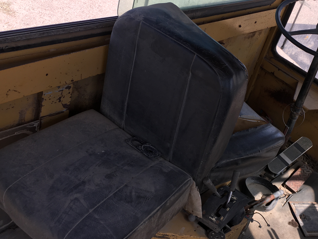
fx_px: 413
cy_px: 123
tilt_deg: -33.0
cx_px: 215
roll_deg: -21.1
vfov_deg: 32.2
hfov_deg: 41.5
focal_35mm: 45
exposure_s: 1/534
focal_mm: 4.15
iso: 25
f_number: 2.2
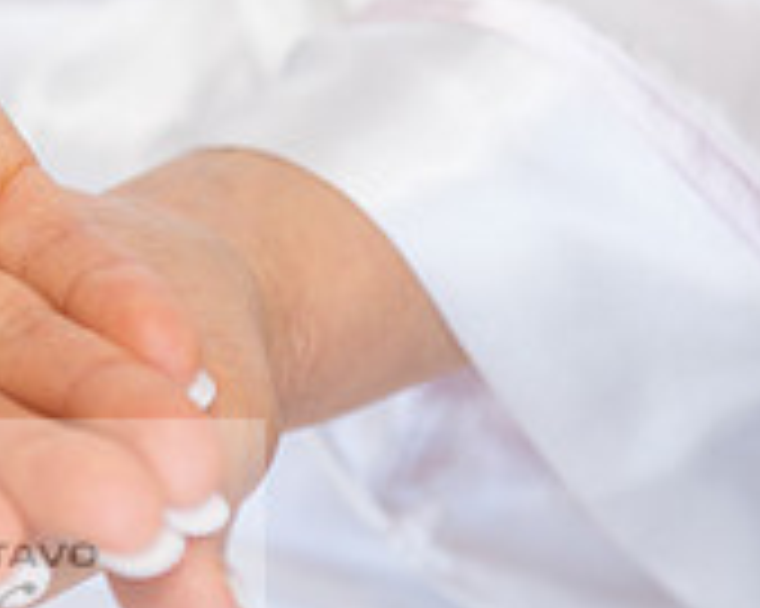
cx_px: -108
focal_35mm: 226
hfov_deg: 8.5
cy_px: 101
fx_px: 5080
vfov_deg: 6.8
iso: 320
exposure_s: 1/125
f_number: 4
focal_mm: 70
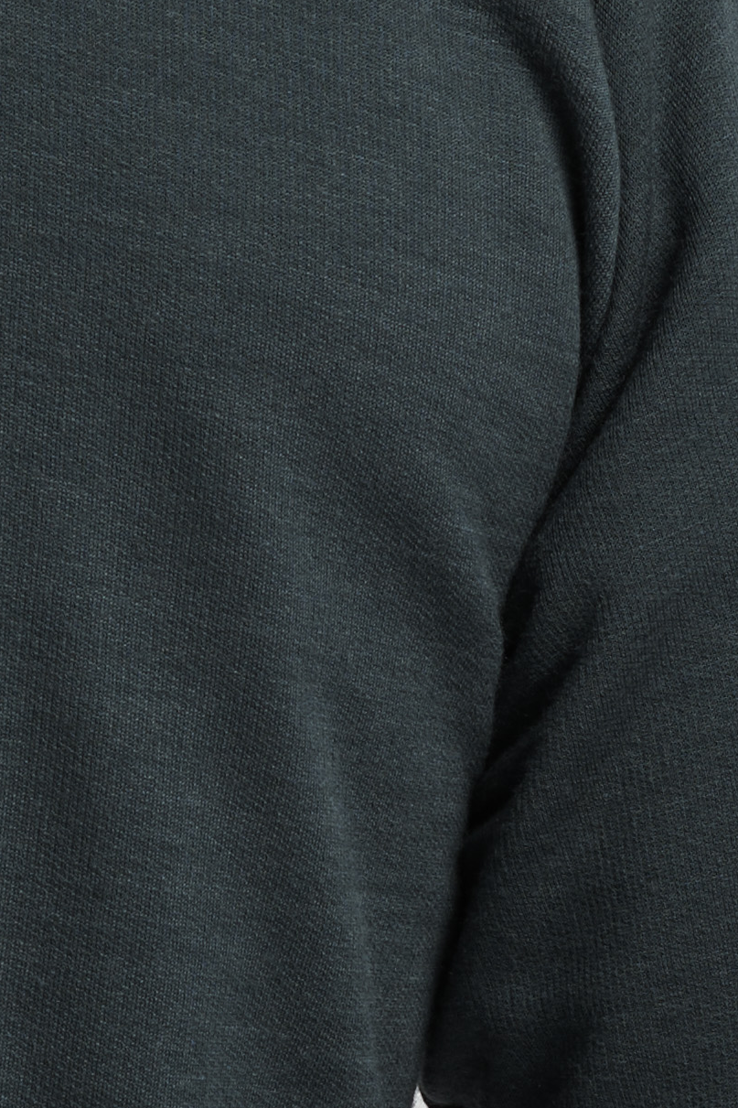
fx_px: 20515
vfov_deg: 3.1
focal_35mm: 667
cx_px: -560
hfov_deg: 2.1
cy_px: 1283
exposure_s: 1/125
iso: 100
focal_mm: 85
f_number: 9
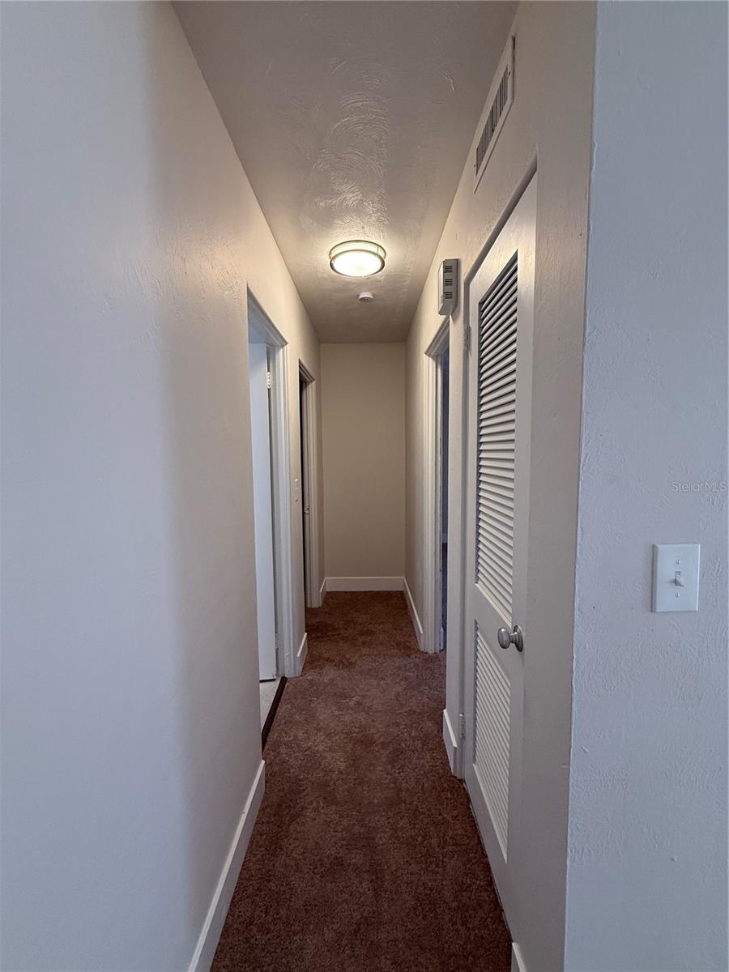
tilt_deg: -3.9
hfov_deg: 85.7
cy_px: 486
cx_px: 364
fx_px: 393
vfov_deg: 102.1
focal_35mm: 14
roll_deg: +0.8
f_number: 2.2
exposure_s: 1/120
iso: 250
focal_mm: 2.22
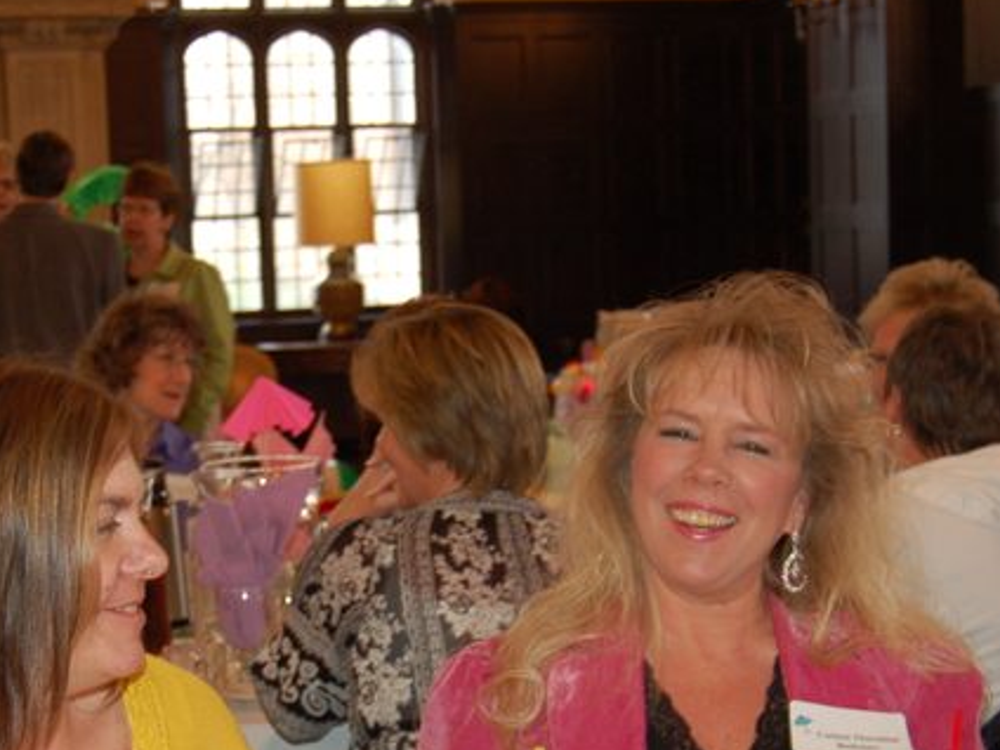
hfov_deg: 22.4
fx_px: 2513
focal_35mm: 87
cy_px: 559
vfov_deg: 16.9
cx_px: 358
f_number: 4.5
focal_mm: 32
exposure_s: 1/60
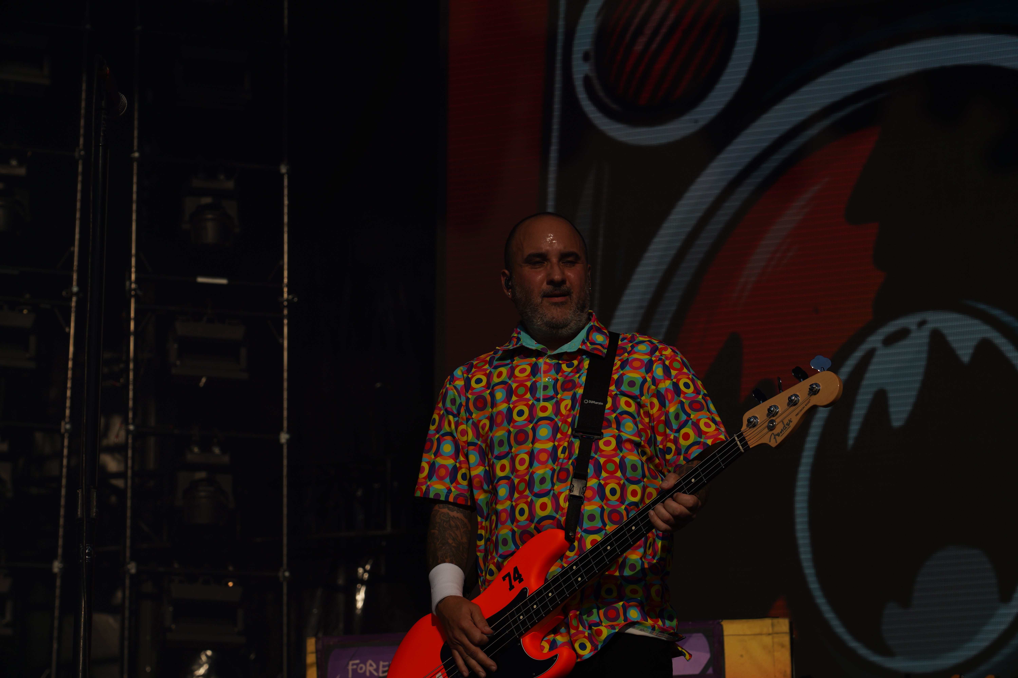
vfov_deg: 13.0
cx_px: 509
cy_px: 339
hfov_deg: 19.5
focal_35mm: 105
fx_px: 2969
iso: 100
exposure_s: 1/1600
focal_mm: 105
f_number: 8
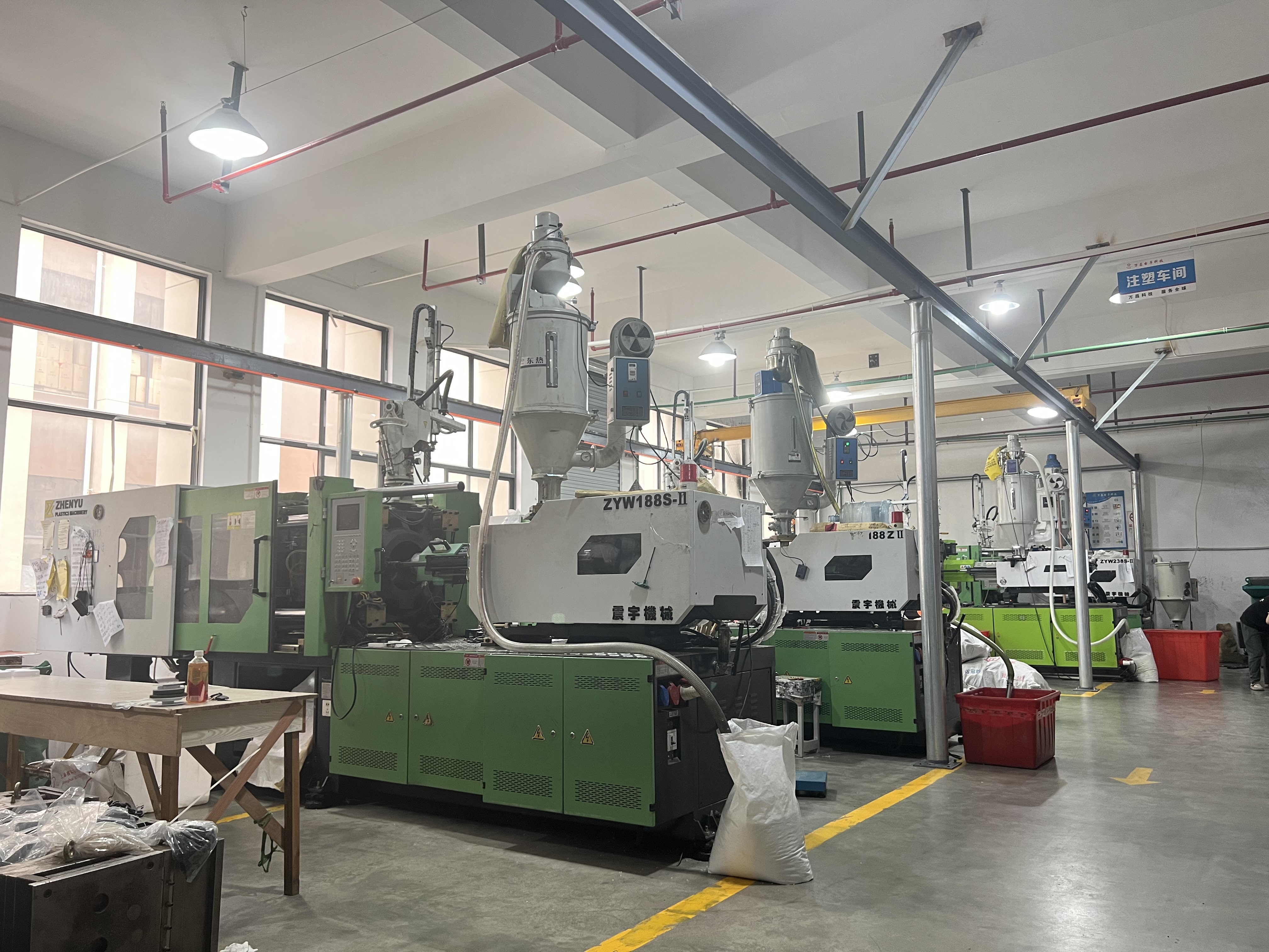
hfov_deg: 67.3
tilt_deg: +6.7
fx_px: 953
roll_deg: +1.0
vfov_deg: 53.1
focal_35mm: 26
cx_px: 634
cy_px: 476
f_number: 1.5
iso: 125
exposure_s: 1/50
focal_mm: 5.7
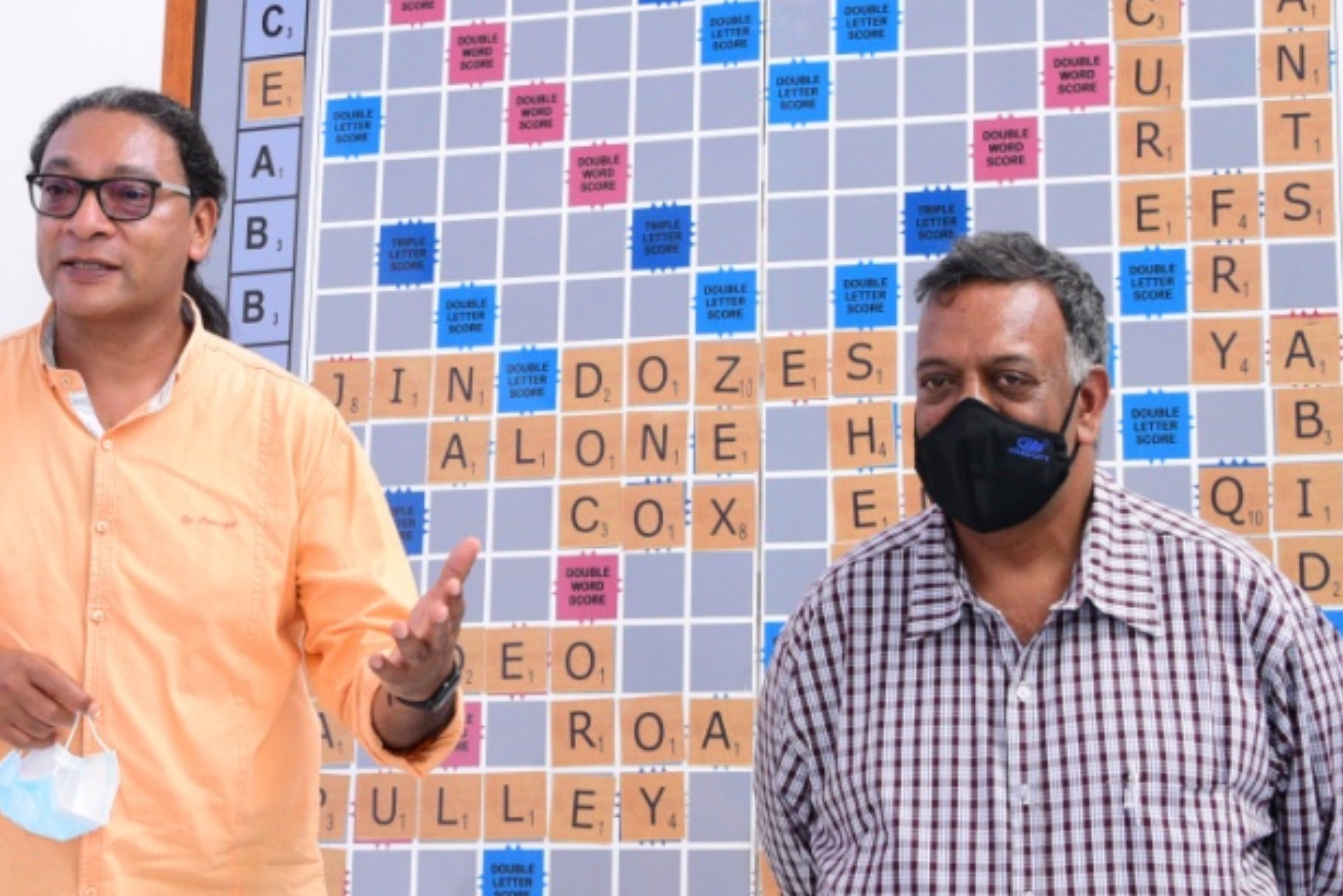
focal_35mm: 70
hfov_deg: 28.6
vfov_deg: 19.4
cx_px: 433
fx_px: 2612
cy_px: 563
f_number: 8
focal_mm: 42
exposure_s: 1/200
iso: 2500
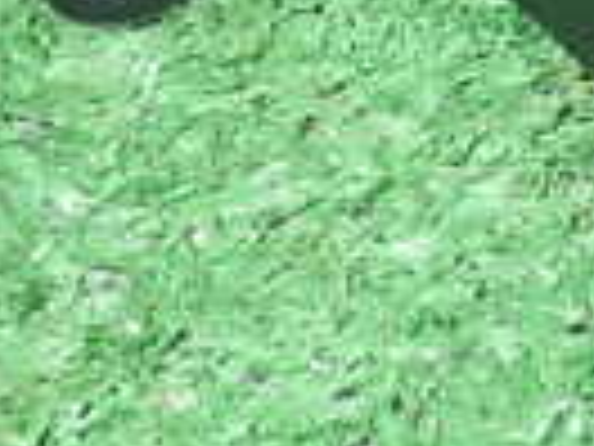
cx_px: 648
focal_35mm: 186
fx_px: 3192
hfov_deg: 10.5
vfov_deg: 7.6
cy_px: -514
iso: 320
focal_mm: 7.31
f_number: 8
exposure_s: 1/40
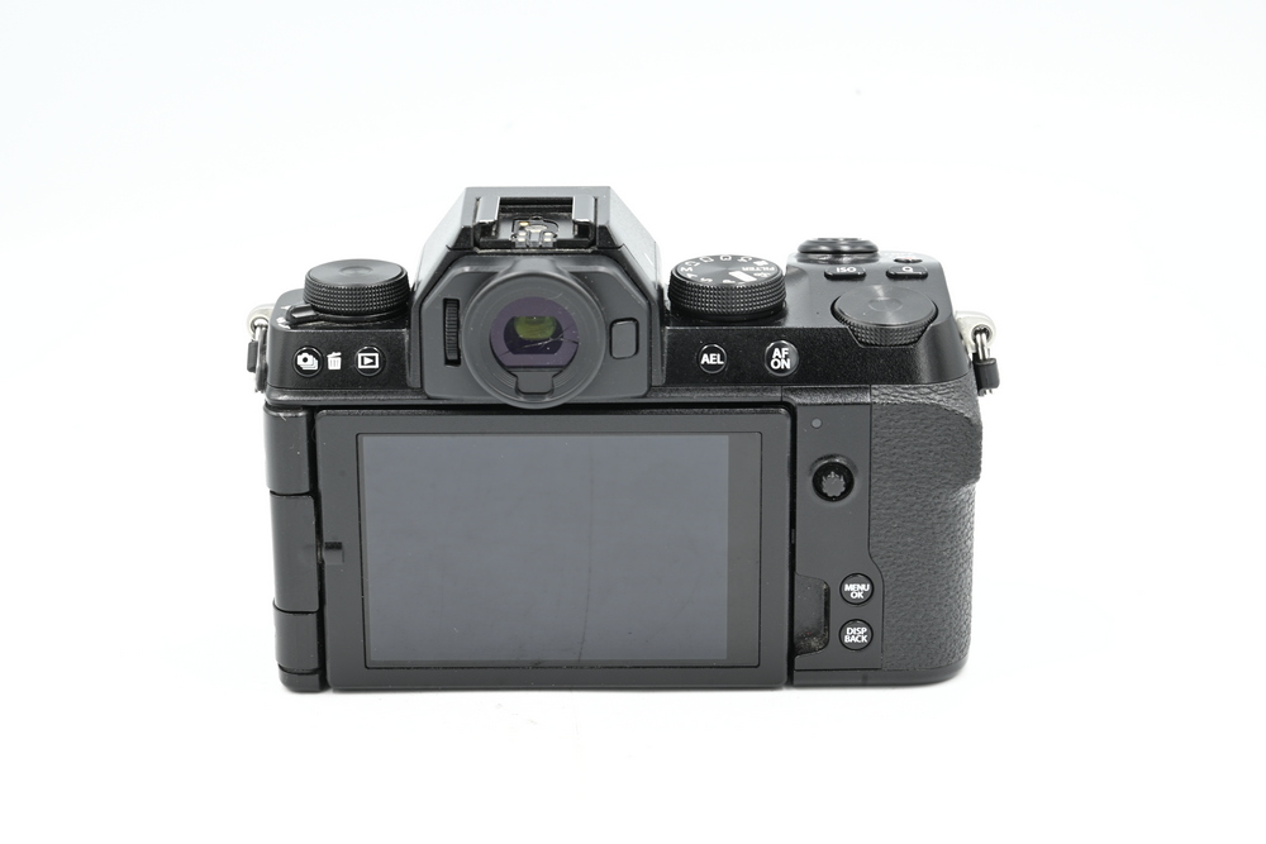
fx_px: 2708
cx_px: 633
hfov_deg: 26.3
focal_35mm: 77
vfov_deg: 17.7
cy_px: 422
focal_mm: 77
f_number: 14
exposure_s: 1/6
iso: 100
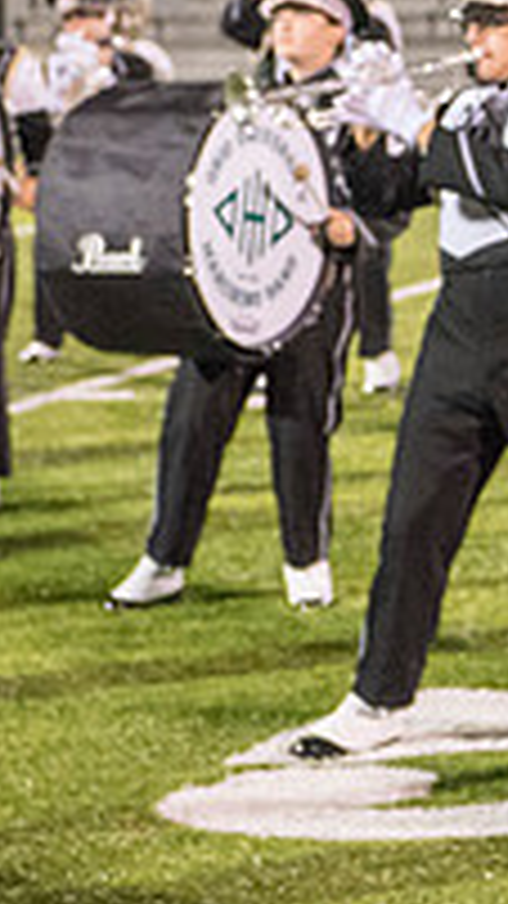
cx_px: 1115
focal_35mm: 212
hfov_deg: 5.6
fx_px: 5079
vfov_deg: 10.1
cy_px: 70
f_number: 5.6
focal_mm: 70
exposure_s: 1/320
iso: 5000
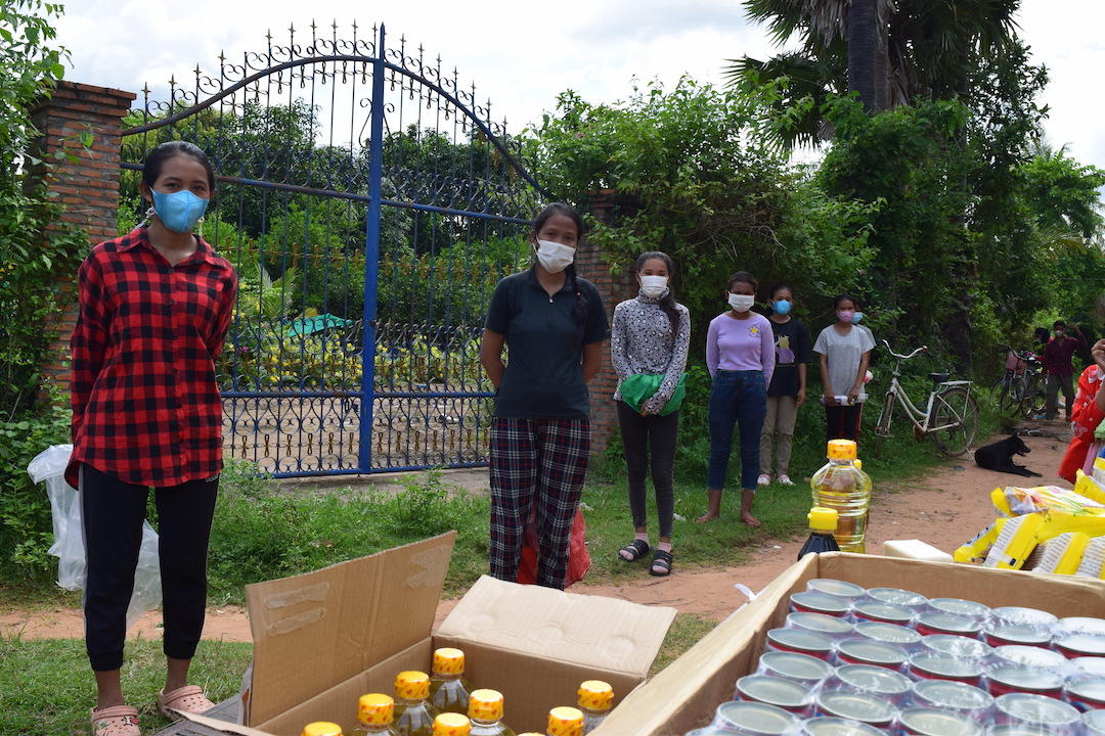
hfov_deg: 53.1
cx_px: 552
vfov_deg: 36.9
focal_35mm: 36
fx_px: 1105
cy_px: 368
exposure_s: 1/400
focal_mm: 24
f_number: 11
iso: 400
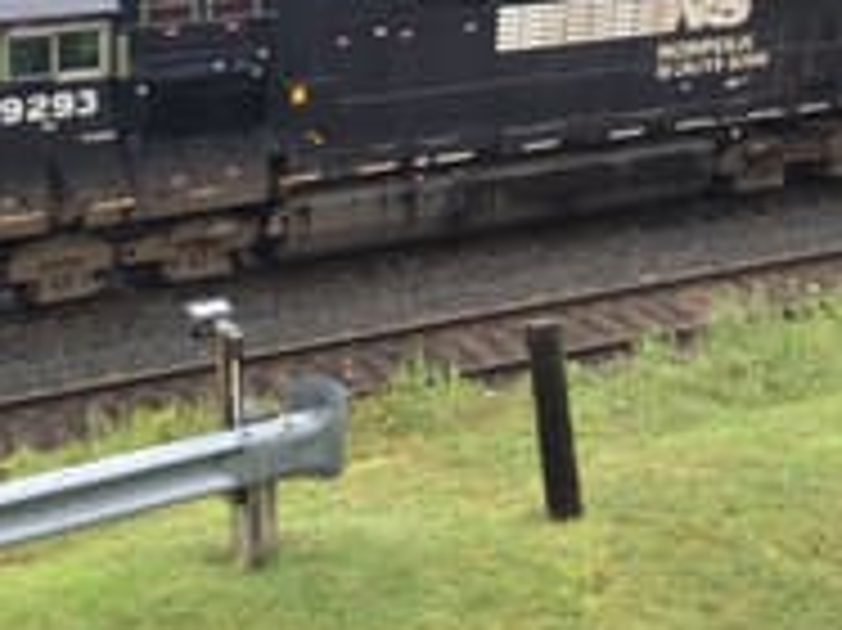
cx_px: 387
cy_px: 99
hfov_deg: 26.0
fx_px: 1823
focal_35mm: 75
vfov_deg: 19.4
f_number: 2.4
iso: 50
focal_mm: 4.28
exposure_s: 1/120
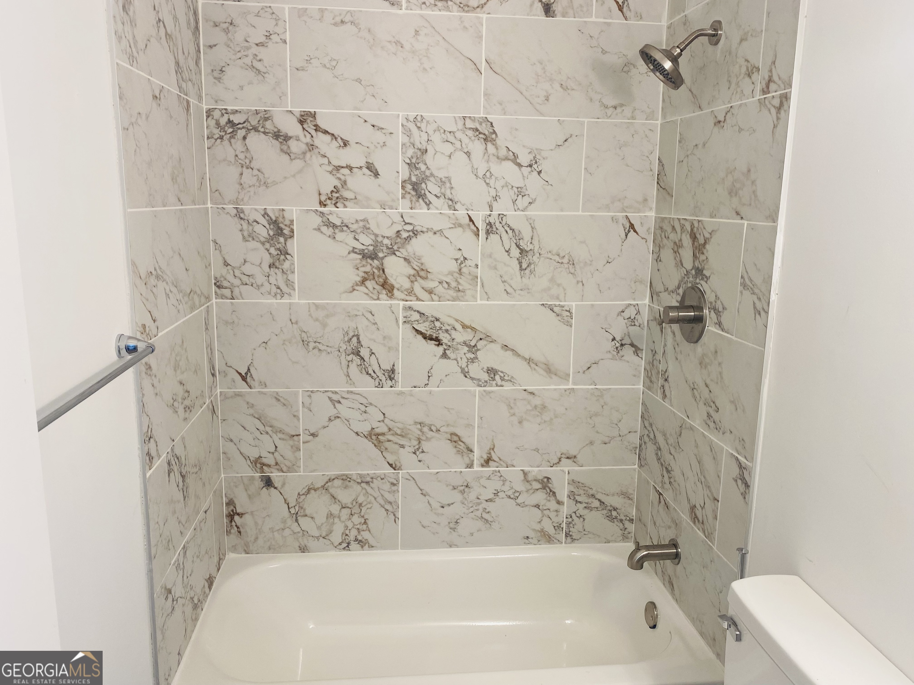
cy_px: 342
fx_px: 687
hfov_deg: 67.3
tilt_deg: -14.0
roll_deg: +0.3
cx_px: 457
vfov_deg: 53.1
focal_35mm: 26
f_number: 1.8
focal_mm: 4.25
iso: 64
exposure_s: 1/60
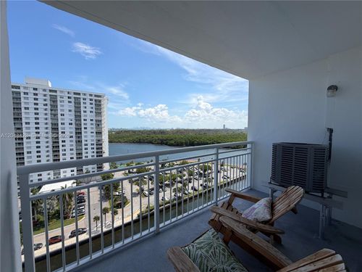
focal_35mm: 14
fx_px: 146
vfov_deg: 85.7
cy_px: 136
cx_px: 181
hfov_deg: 102.1
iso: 20
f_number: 2.2
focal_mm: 2.22
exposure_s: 1/770
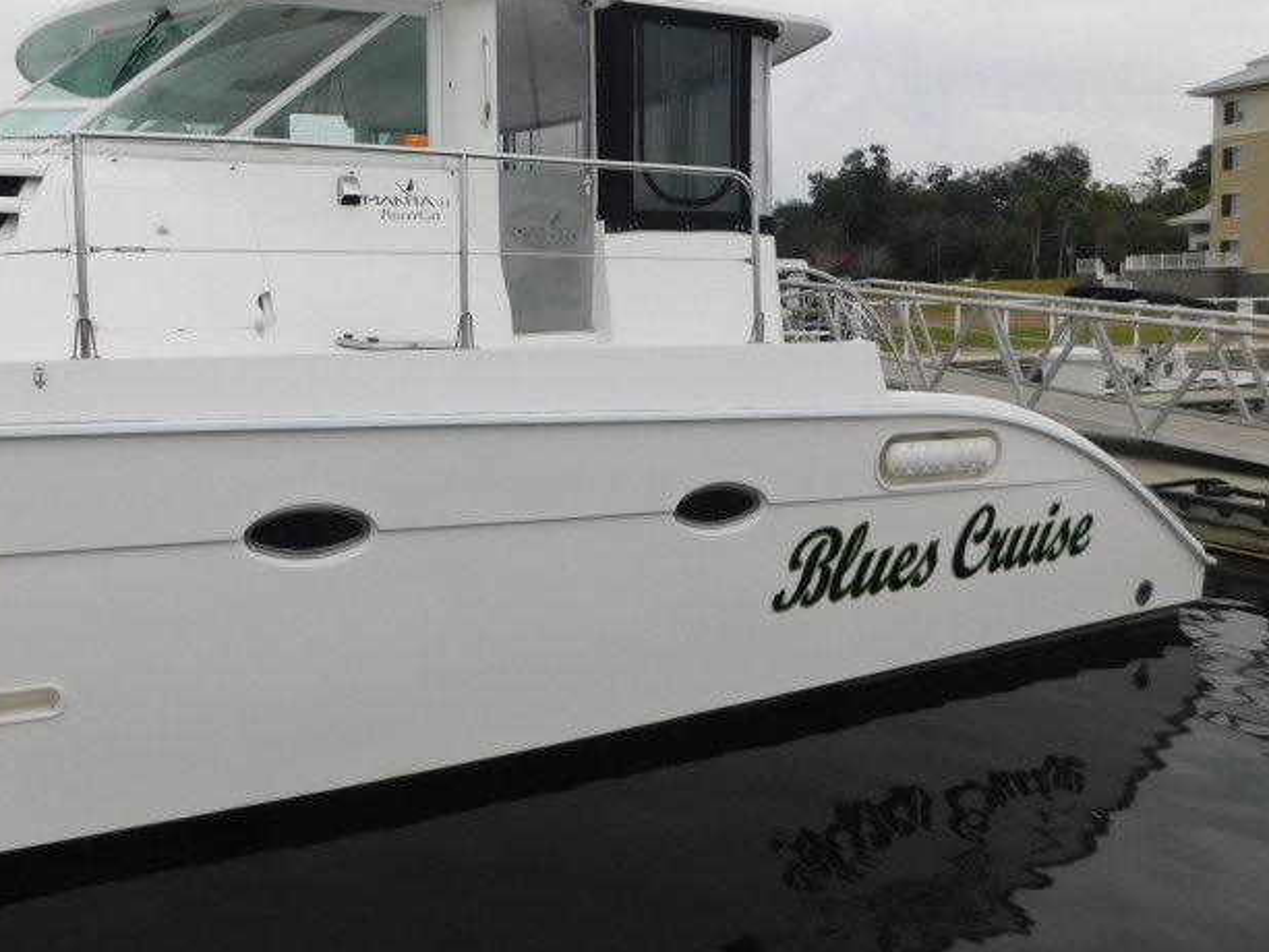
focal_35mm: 30
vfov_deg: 46.5
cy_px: 368
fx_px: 1100
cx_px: 445
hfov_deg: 58.9
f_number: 3
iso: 125
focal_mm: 4
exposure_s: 1/640
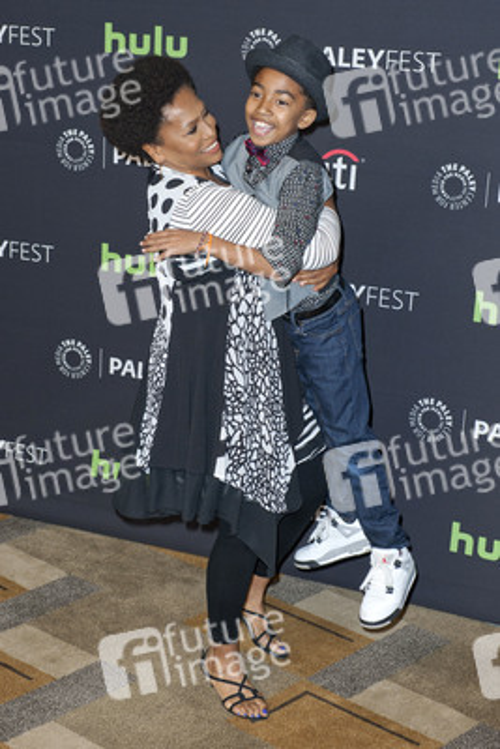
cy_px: 374
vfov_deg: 28.8
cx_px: 250
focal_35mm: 70
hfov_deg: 19.5
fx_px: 1457
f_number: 5.6
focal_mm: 70
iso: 640
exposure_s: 1/320
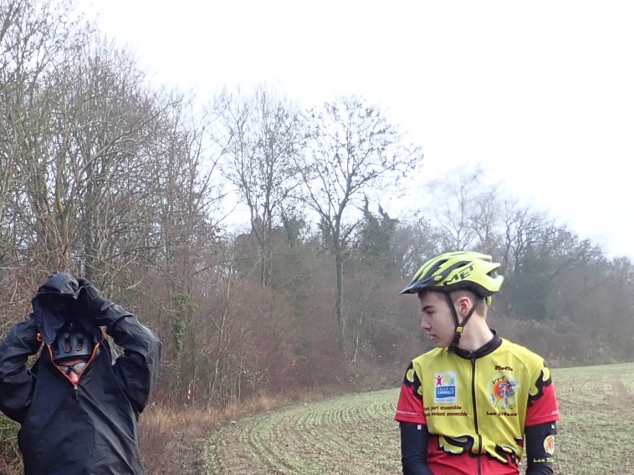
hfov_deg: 28.6
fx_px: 1208
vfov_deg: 21.2
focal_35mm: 66
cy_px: 515
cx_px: 110
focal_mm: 4.5
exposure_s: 1/125
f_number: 2
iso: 125
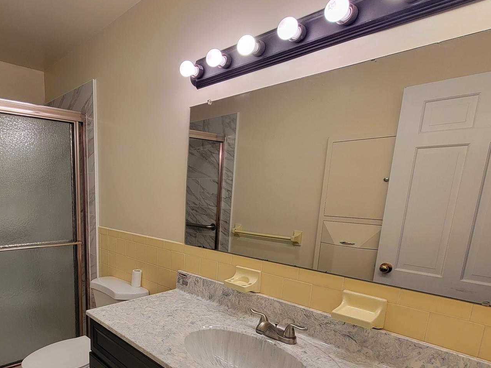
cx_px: 147
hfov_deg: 75.4
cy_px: 257
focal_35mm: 21
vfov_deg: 61.3
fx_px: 298
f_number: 2.2
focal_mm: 2.2
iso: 100
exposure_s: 1/120
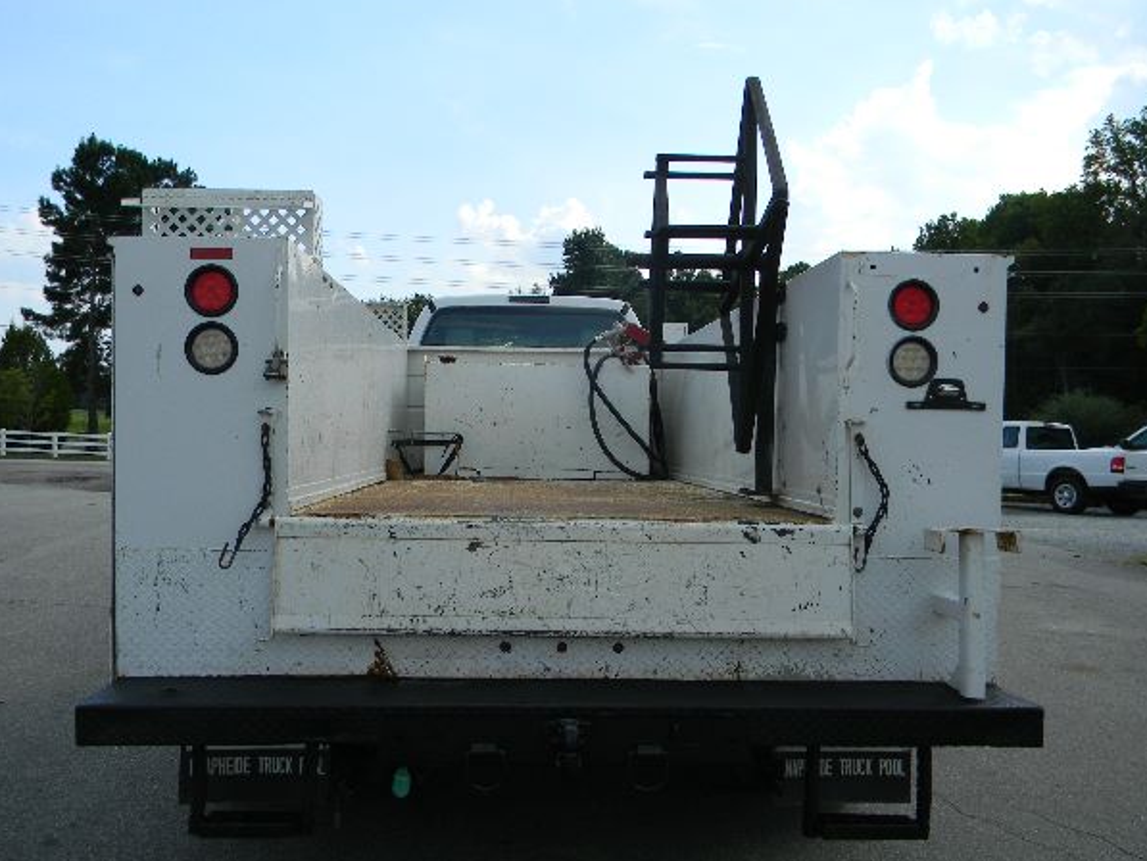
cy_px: 444
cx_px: 546
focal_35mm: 30
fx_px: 994
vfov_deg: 46.8
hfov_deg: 59.9
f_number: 3.5
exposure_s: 1/654
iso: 80
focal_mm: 5
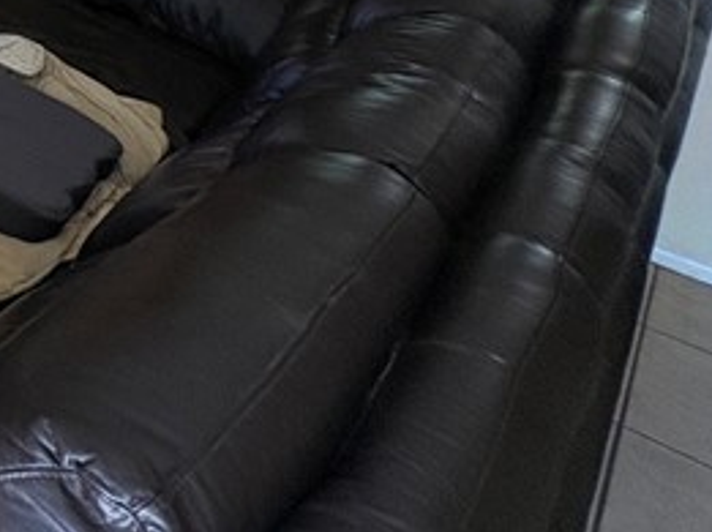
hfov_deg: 20.7
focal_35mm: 55
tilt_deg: -16.3
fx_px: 1130
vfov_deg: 22.8
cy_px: -205
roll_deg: -0.1
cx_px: -633
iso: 200
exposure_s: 1/86
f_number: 2.2
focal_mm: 2.22
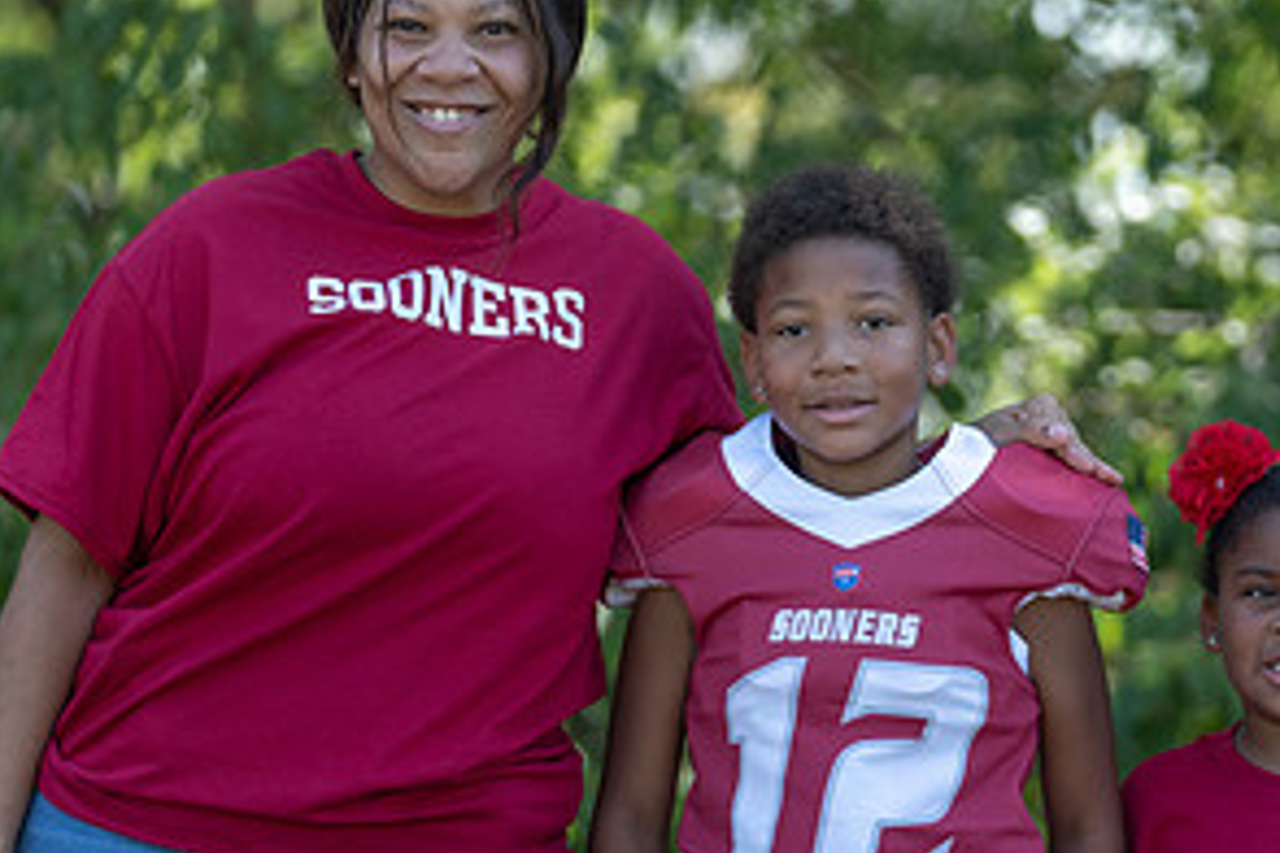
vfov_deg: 5.3
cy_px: 494
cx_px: 853
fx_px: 9244
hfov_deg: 7.9
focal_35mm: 260
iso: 100
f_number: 2.8
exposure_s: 1/400
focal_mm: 132
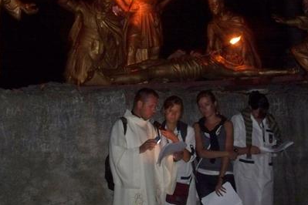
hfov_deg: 24.0
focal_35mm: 84
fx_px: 719
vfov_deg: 16.0
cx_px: 96
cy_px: 9
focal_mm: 9.8
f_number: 4
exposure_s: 1/10
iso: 400
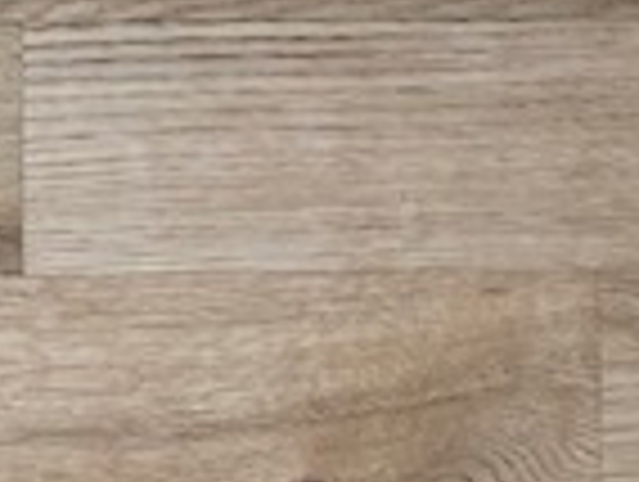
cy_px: -356
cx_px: 108
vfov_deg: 11.1
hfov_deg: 15.5
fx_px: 2330
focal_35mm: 126
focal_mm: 3.99
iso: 100
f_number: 1.8
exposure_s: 1/60
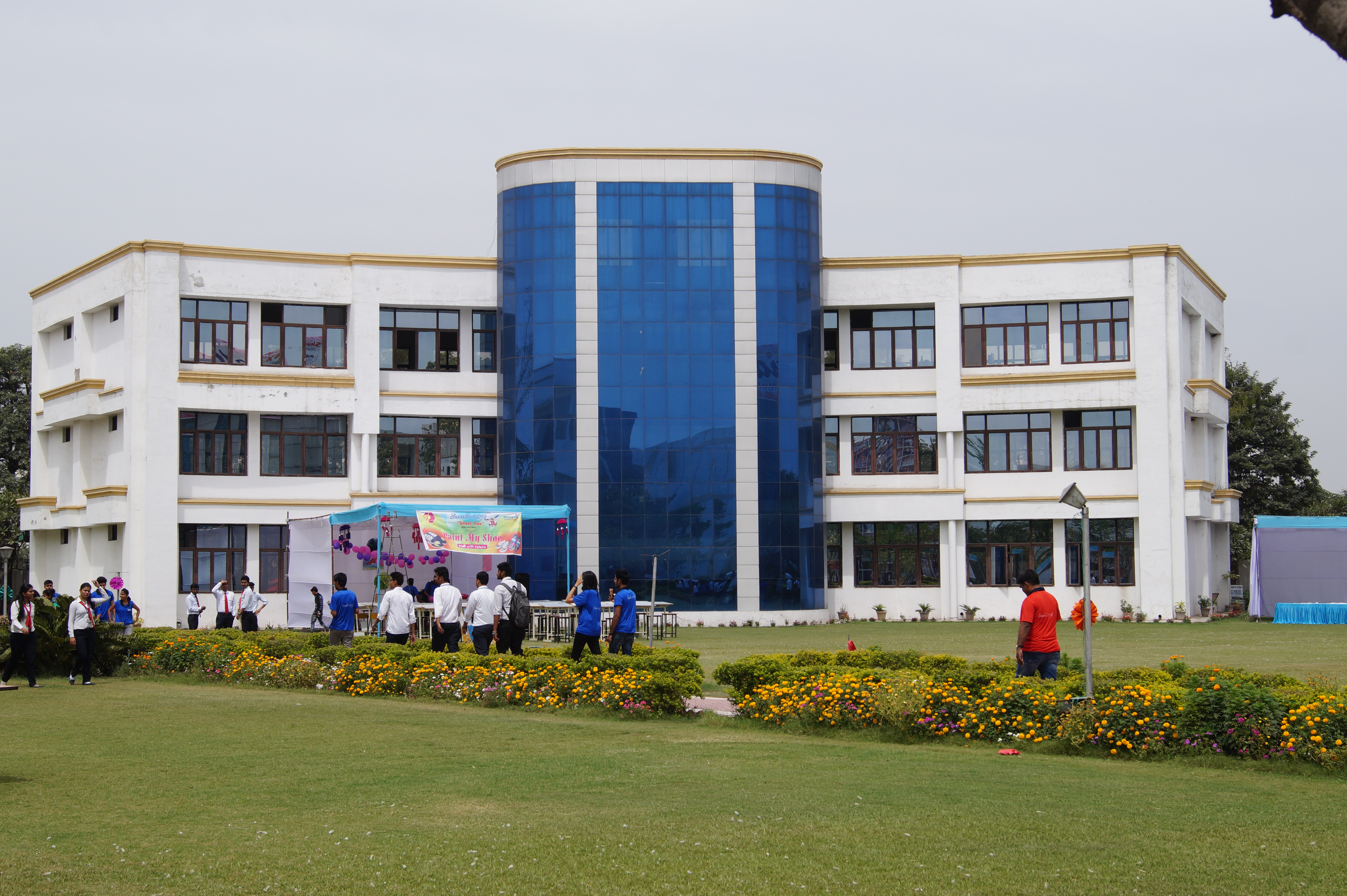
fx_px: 1963
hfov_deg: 37.9
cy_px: 448
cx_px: 674
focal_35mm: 52
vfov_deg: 25.7
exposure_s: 1/200
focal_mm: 35
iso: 100
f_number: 11
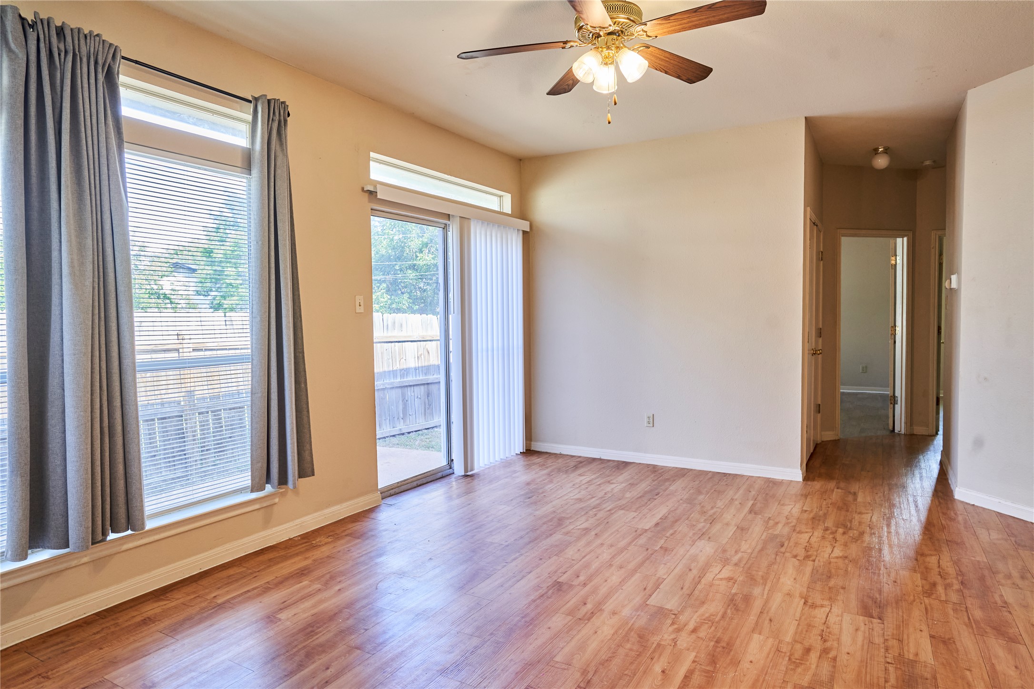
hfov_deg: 81.2
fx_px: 603
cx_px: 517
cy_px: 344
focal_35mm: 21
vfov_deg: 59.5
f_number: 5.6
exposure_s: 1/80
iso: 800
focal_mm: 21
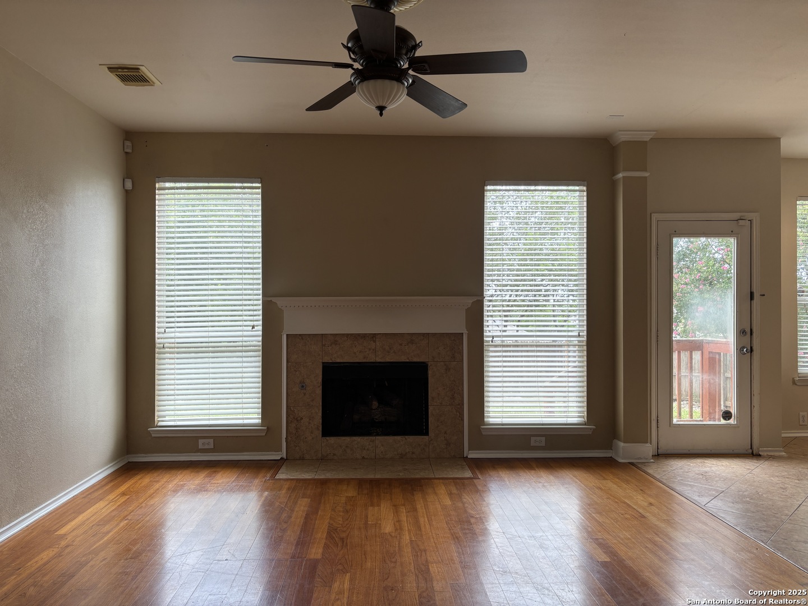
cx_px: 404
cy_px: 303
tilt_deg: -0.1
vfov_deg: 53.1
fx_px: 607
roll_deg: +0.2
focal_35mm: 26
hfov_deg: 67.3
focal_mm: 5.96
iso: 40
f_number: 1.6
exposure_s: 1/161
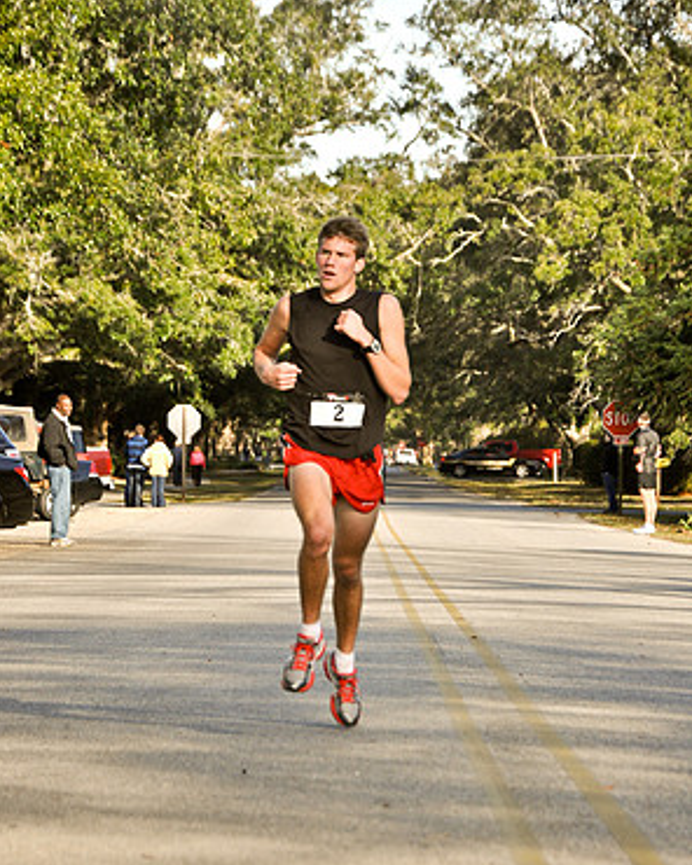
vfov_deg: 10.7
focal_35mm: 180
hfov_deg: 8.6
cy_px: 517
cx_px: 345
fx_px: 4597
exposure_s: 1/640
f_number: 6.3
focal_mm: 105
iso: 400
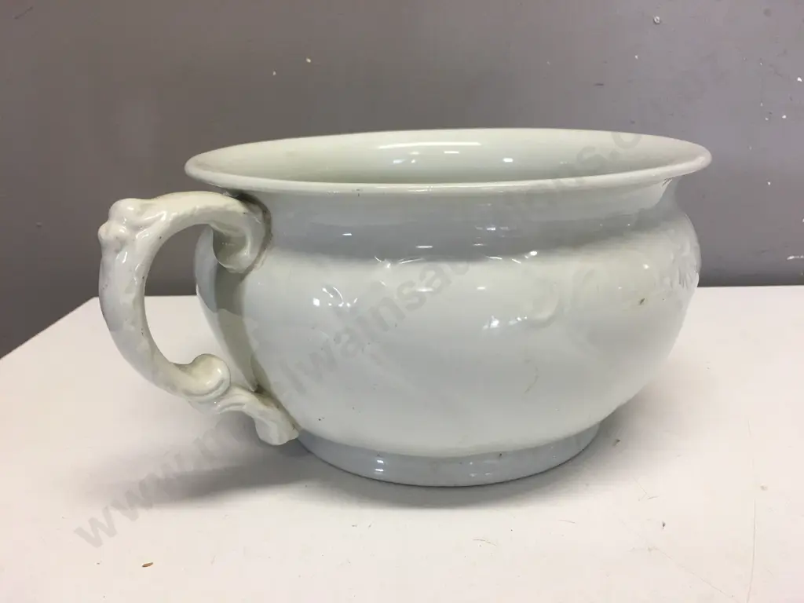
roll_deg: +1.2
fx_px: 674
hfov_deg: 61.7
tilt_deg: -15.0
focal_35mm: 29
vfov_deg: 48.2
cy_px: 302
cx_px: 402
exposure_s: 1/33
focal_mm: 4.15
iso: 32
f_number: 2.2
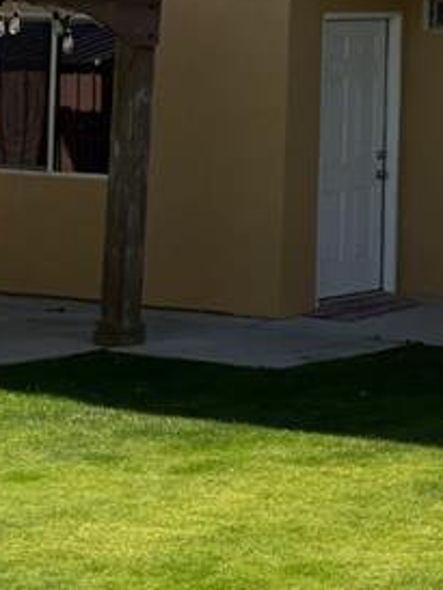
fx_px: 2251
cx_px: 982
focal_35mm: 132
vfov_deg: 14.4
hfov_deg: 10.1
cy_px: -142
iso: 100
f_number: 1.78
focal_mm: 6.76
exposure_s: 1/4167
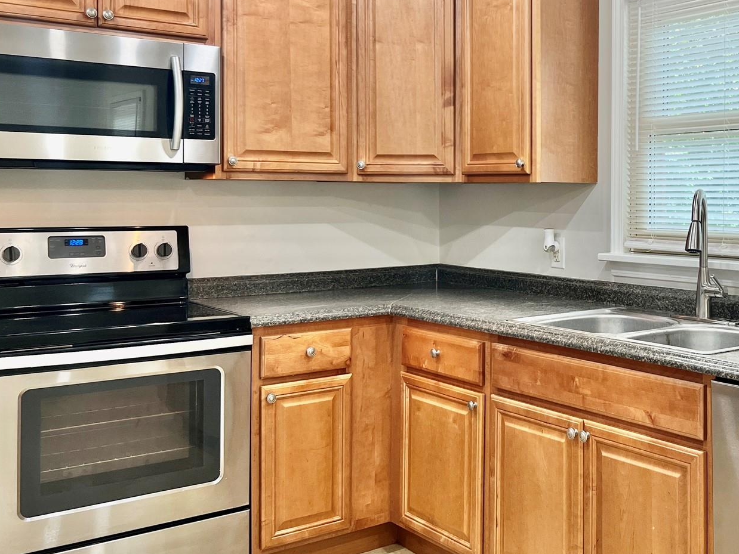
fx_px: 918
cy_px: 200
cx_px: 556
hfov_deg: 42.5
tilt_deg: -0.8
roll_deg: -0.1
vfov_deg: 33.4
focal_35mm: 43
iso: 64
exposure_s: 1/60
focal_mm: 5.7
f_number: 1.5
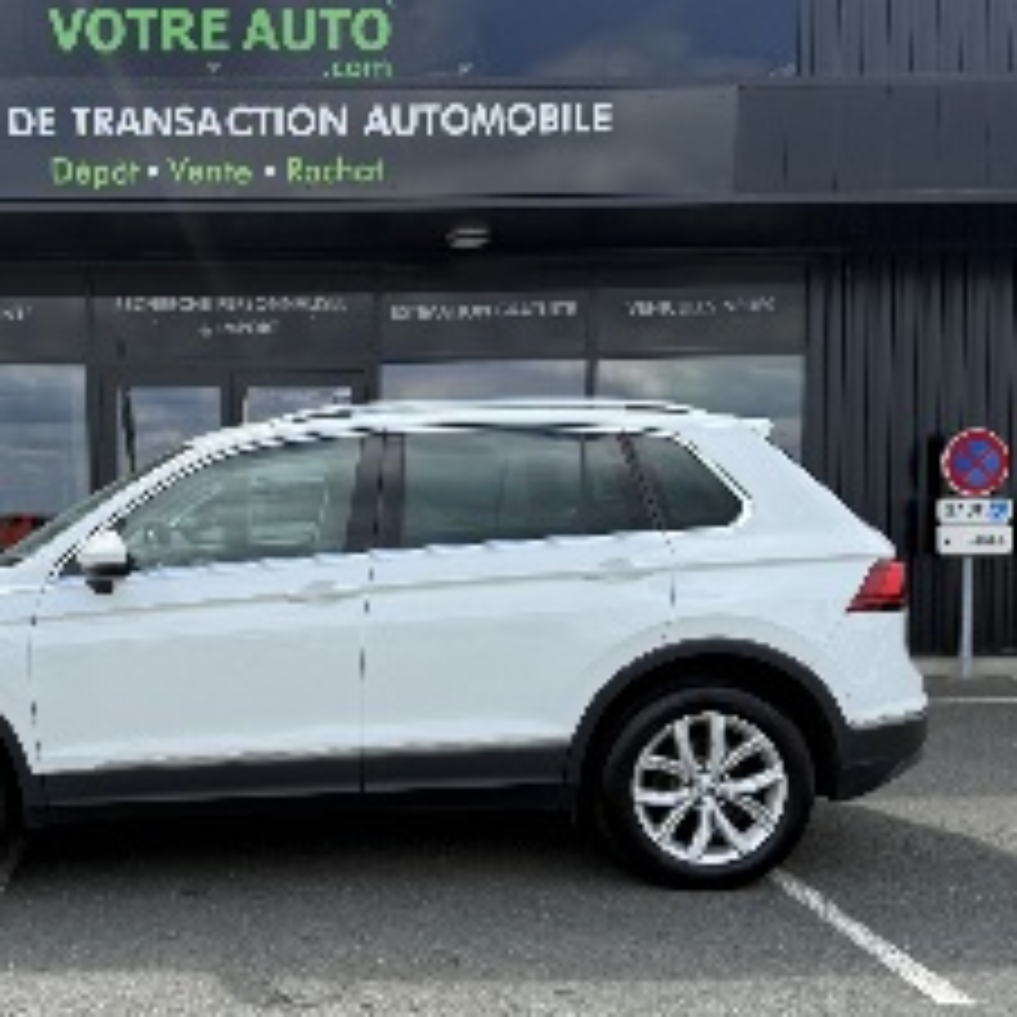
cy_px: 603
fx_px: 1296
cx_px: 252
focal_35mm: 39
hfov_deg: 41.5
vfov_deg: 42.7
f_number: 1.78
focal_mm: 6.76
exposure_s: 1/2232
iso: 80
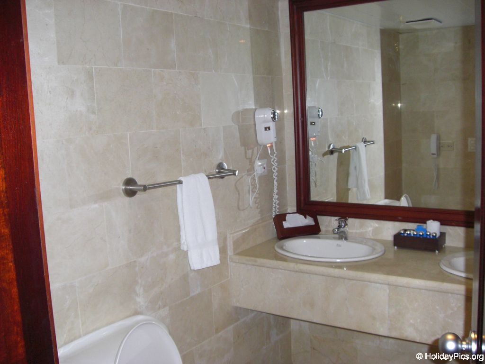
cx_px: 242
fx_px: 532
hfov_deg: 49.0
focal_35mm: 38
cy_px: 182
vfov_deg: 37.7
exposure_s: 1/60
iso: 200
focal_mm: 6.2
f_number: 2.7
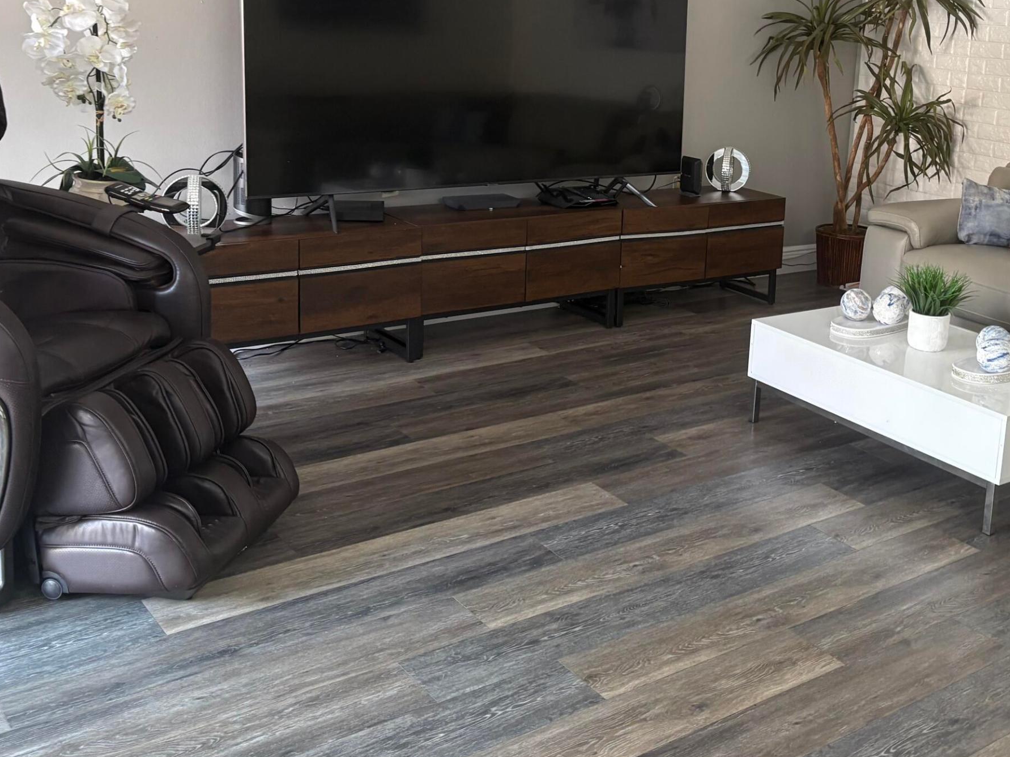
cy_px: 226
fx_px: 1225
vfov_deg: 33.9
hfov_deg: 44.0
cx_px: 695
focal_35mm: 42
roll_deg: -3.6
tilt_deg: -10.3
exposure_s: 1/60
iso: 160
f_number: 1.6
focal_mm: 5.96
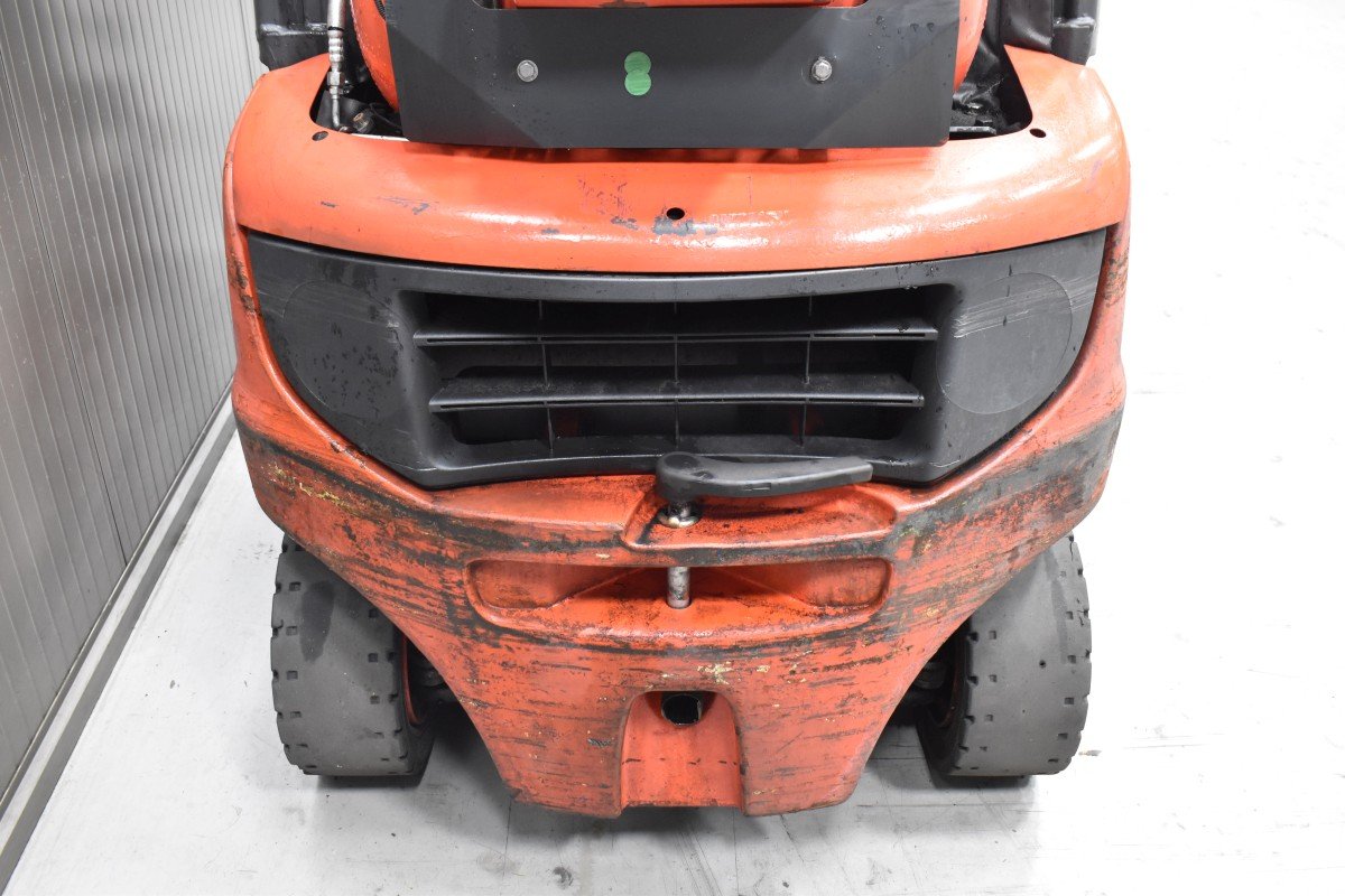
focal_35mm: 34
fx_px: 1289
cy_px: 448
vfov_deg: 38.4
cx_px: 672
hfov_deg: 55.1
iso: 1600
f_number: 5
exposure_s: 1/13
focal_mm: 23
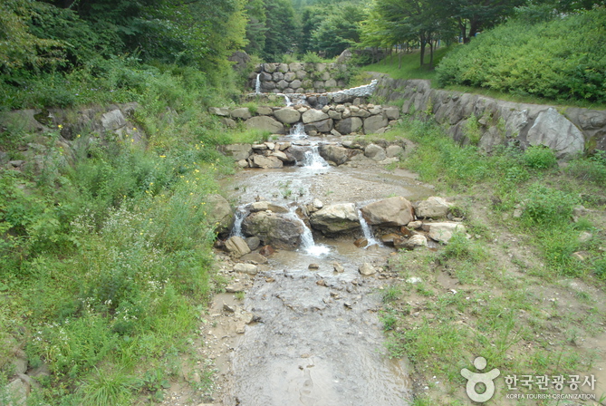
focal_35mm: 24
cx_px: 293
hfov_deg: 74.8
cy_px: 203
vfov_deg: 54.2
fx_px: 396
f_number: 8
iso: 500
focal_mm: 15
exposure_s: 1/250
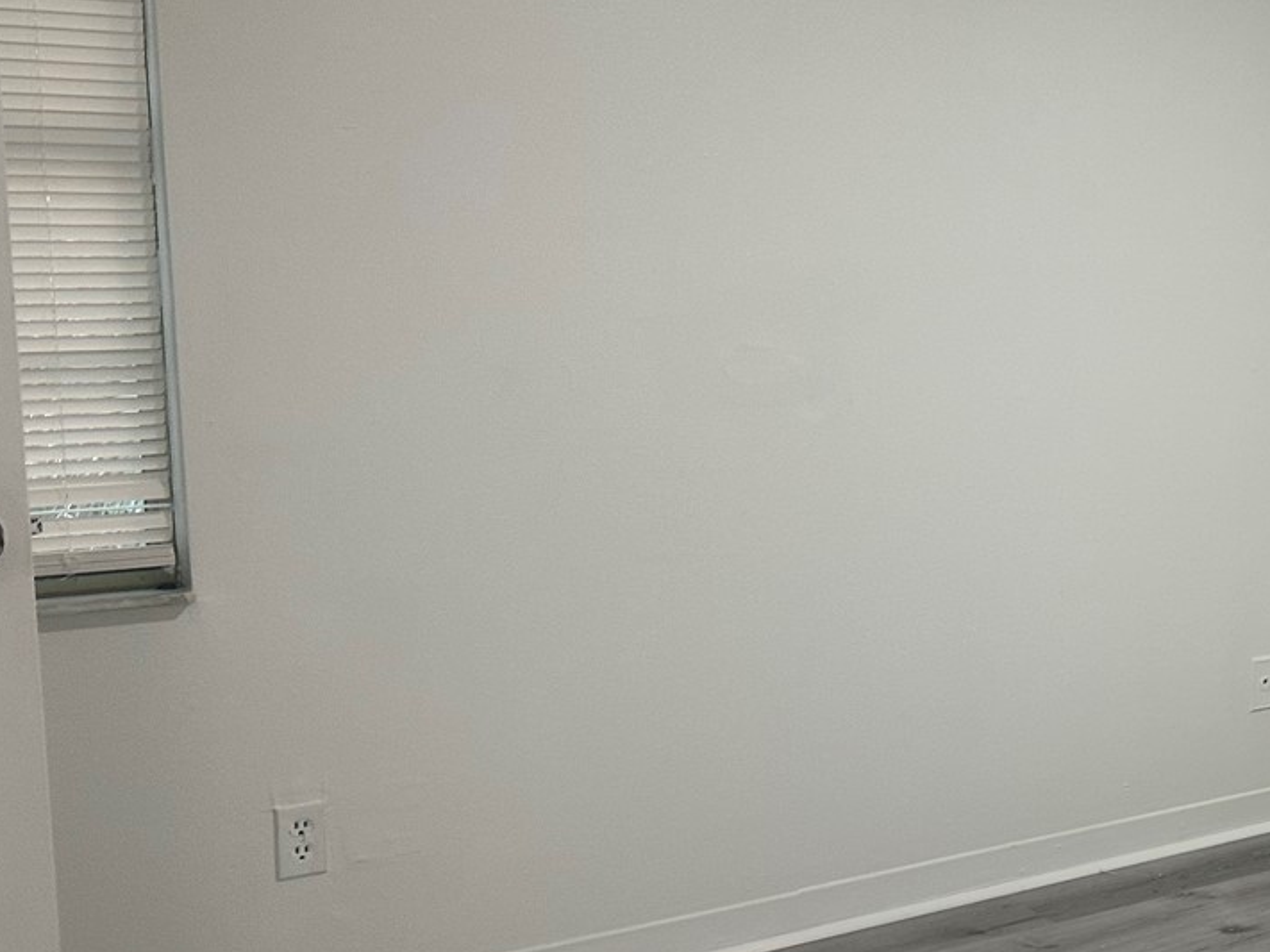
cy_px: 472
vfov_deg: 27.0
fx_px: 1981
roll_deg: -0.8
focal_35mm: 54
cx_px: 1375
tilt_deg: -9.3
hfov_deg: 31.7
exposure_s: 1/60
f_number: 1.78
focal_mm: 6.86
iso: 160
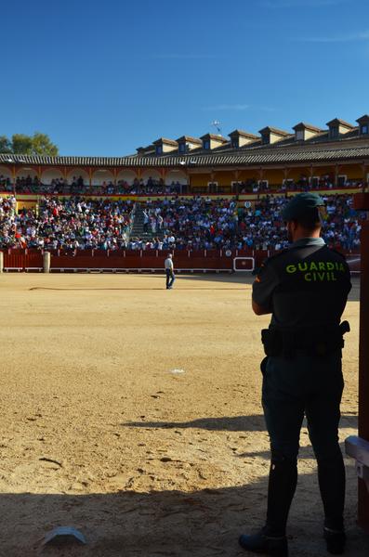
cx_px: 184
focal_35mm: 51
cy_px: 278
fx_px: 788
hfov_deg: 26.3
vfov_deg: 39.0
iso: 250
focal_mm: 34
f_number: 7.1
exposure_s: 1/200
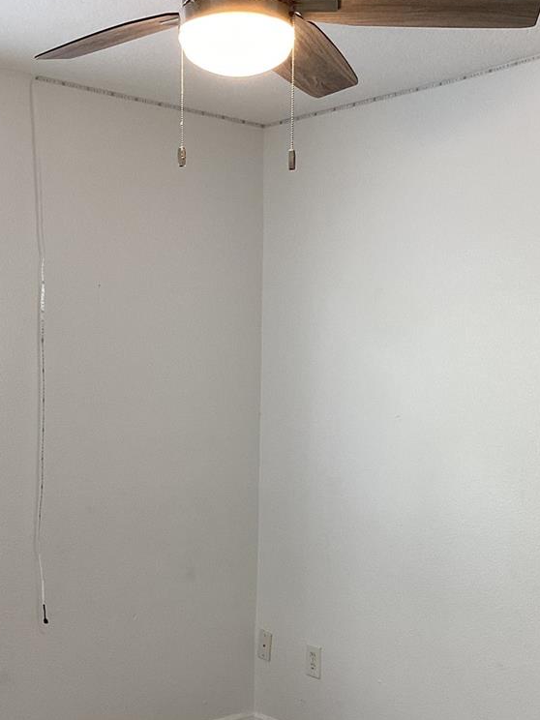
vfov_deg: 37.9
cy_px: 459
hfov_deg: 29.1
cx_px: 250
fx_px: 1040
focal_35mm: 50
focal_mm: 3.3
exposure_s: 1/60
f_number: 2.4
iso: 64
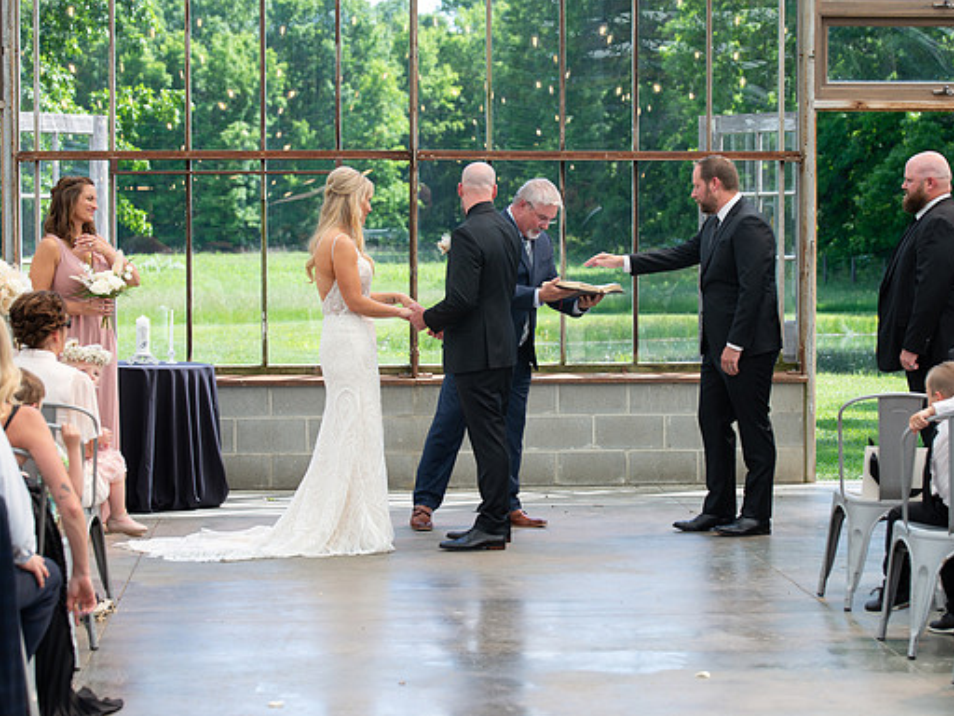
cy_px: 359
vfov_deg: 15.9
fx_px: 2563
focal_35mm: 93
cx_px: 533
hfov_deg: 21.1
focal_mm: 82
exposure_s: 1/250
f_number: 4.5
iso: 160
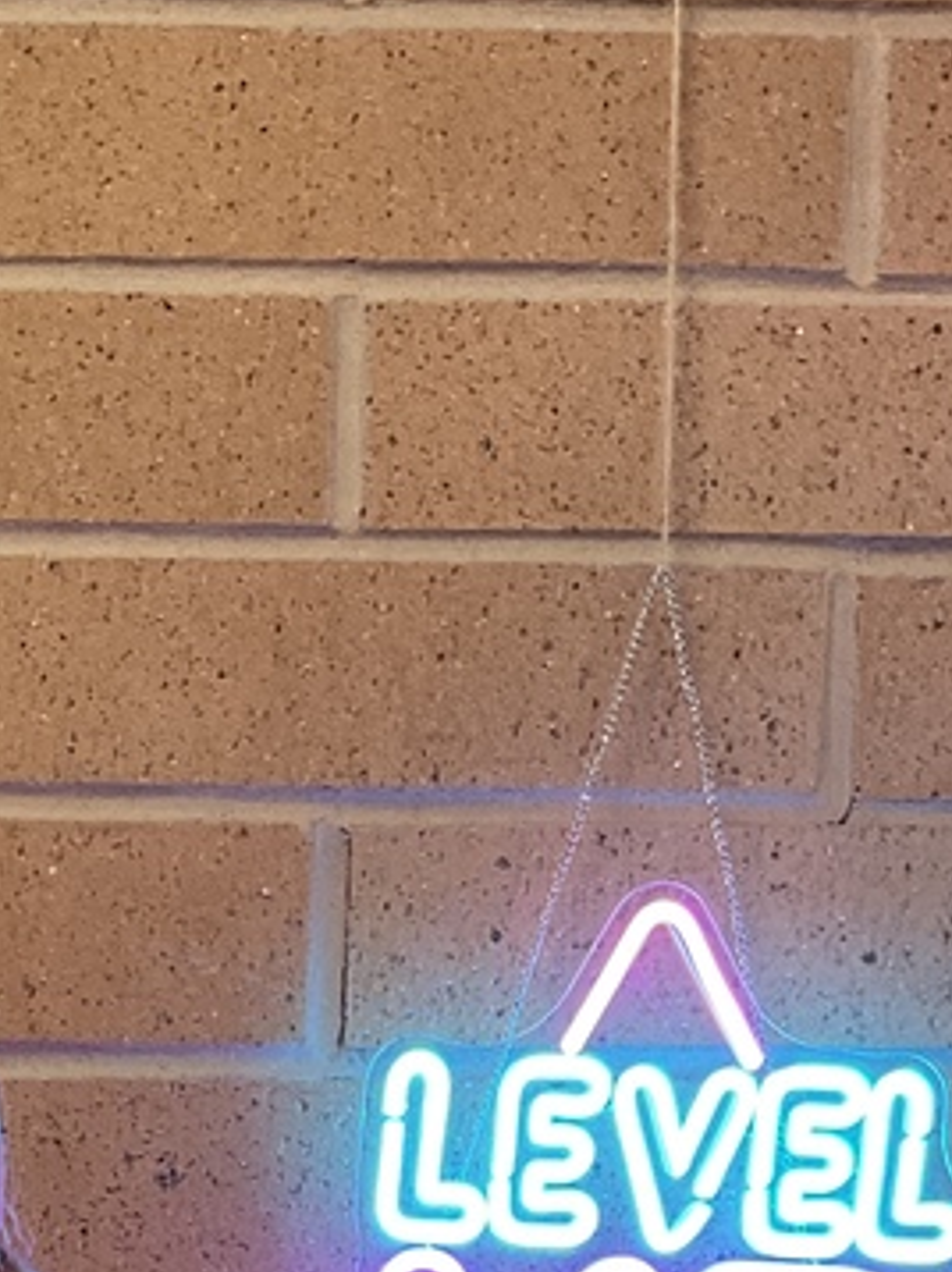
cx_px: -39
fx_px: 3047
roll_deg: -1.8
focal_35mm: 83
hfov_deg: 17.3
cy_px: 1784
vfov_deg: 20.8
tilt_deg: -7.9
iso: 100
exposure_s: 1/60
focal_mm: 3
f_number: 1.8
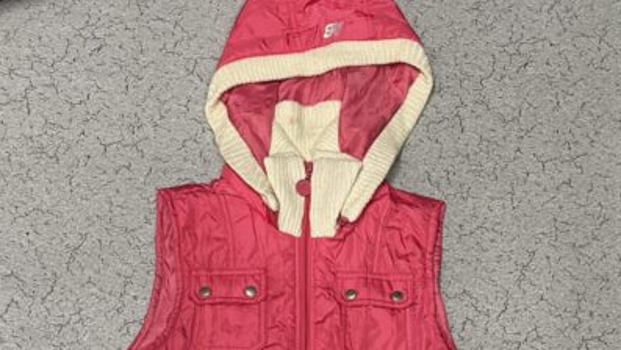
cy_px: 268
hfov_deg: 52.7
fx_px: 626
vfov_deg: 30.7
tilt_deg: -75.3
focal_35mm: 38
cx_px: 311
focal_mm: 4.2
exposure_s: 1/50
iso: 160
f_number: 1.6
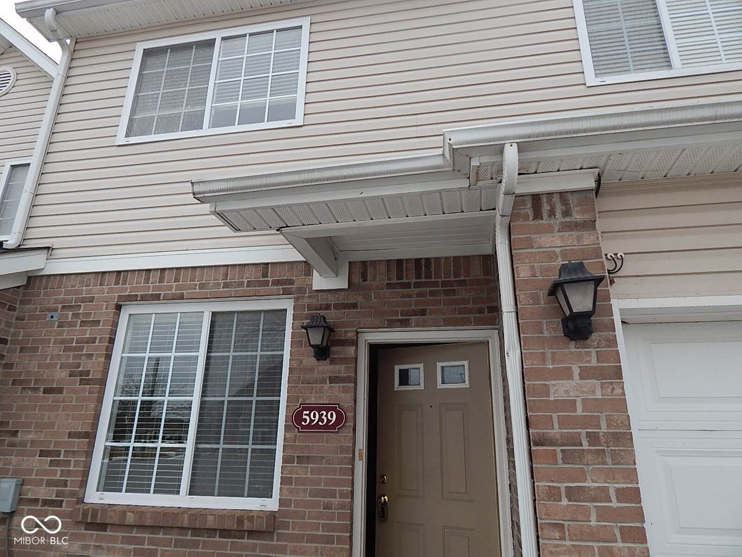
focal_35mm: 23
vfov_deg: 58.9
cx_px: 371
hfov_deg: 73.9
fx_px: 493
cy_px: 278
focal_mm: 4
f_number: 3
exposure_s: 1/800
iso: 125
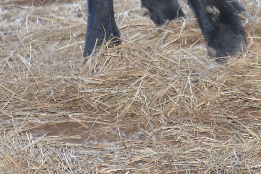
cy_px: -154
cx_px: 382
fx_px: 3285
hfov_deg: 4.5
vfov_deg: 3.0
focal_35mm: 453
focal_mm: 80
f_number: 5.3
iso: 200
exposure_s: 1/60
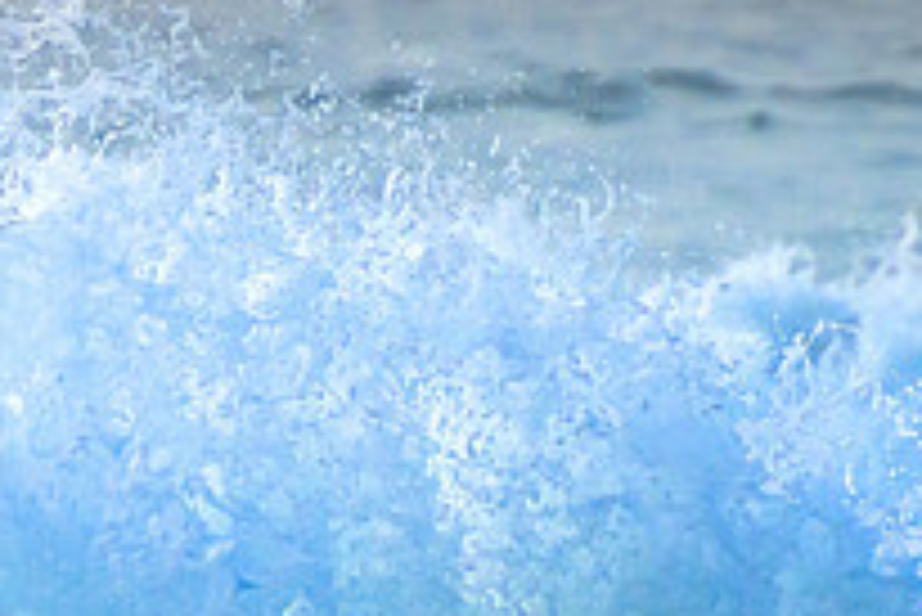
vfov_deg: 0.9
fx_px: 40185
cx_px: 197
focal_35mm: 1568
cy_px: 390
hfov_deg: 1.3
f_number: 5.6
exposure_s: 1/2000
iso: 1000
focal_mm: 400
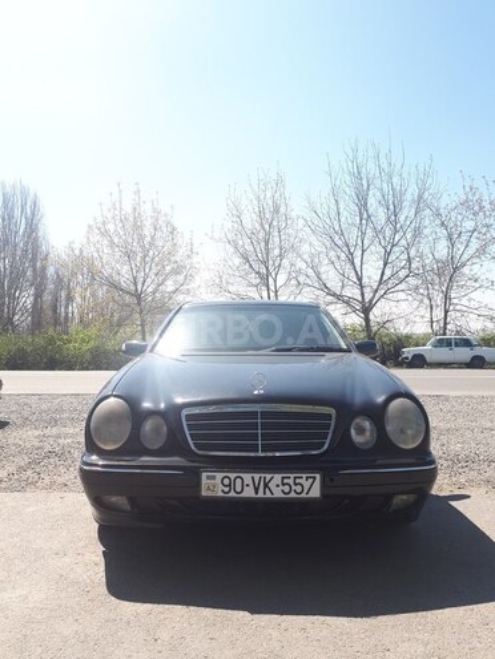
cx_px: 248
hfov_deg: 51.4
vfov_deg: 65.3
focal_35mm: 27
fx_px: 515
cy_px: 330
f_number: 1.9
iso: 40
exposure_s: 1/775
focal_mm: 3.6
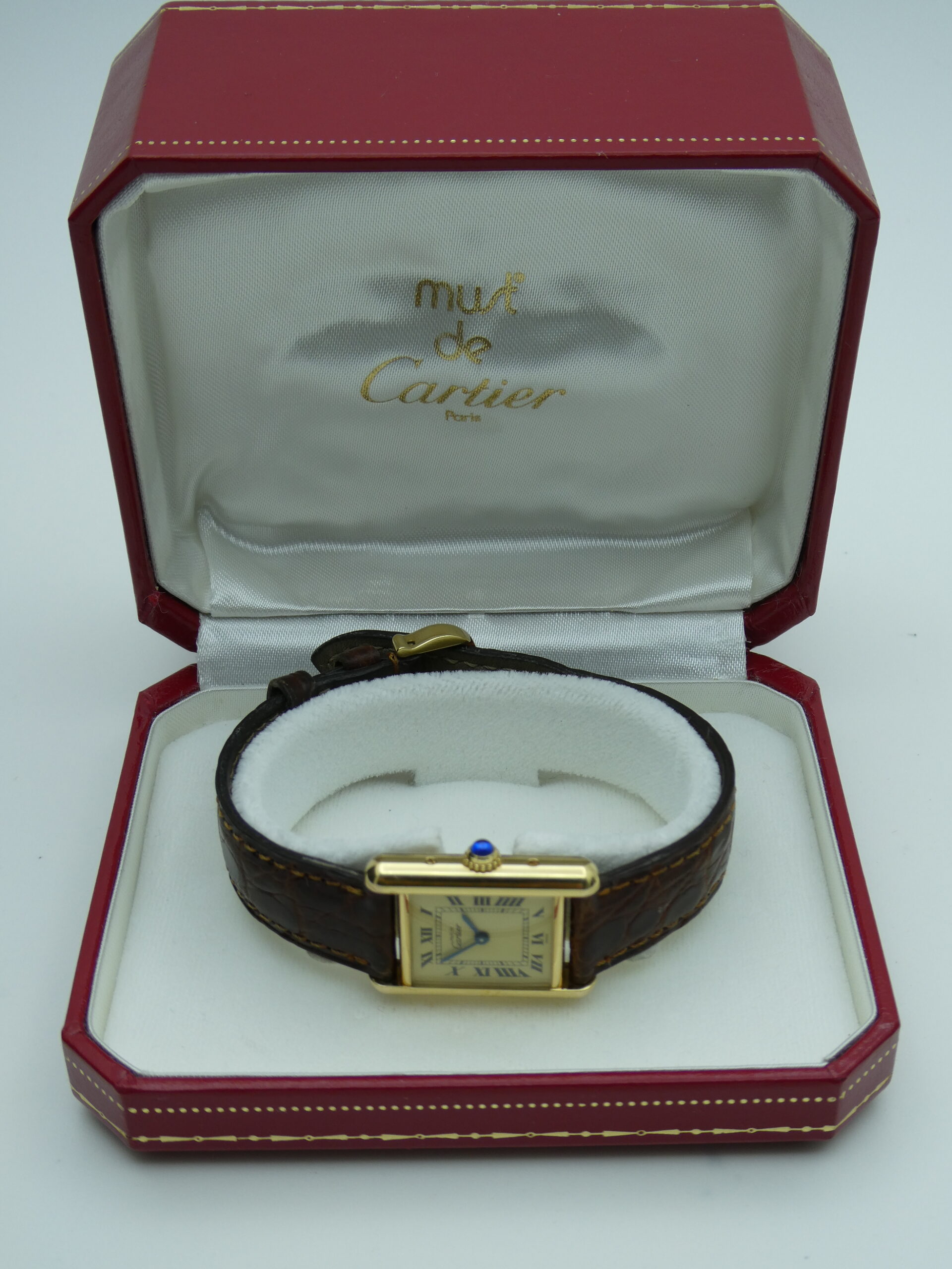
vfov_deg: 38.2
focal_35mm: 50
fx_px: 1833
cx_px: 476
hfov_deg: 29.1
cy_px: 634
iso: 80
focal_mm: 9
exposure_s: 1/200
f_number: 4.1
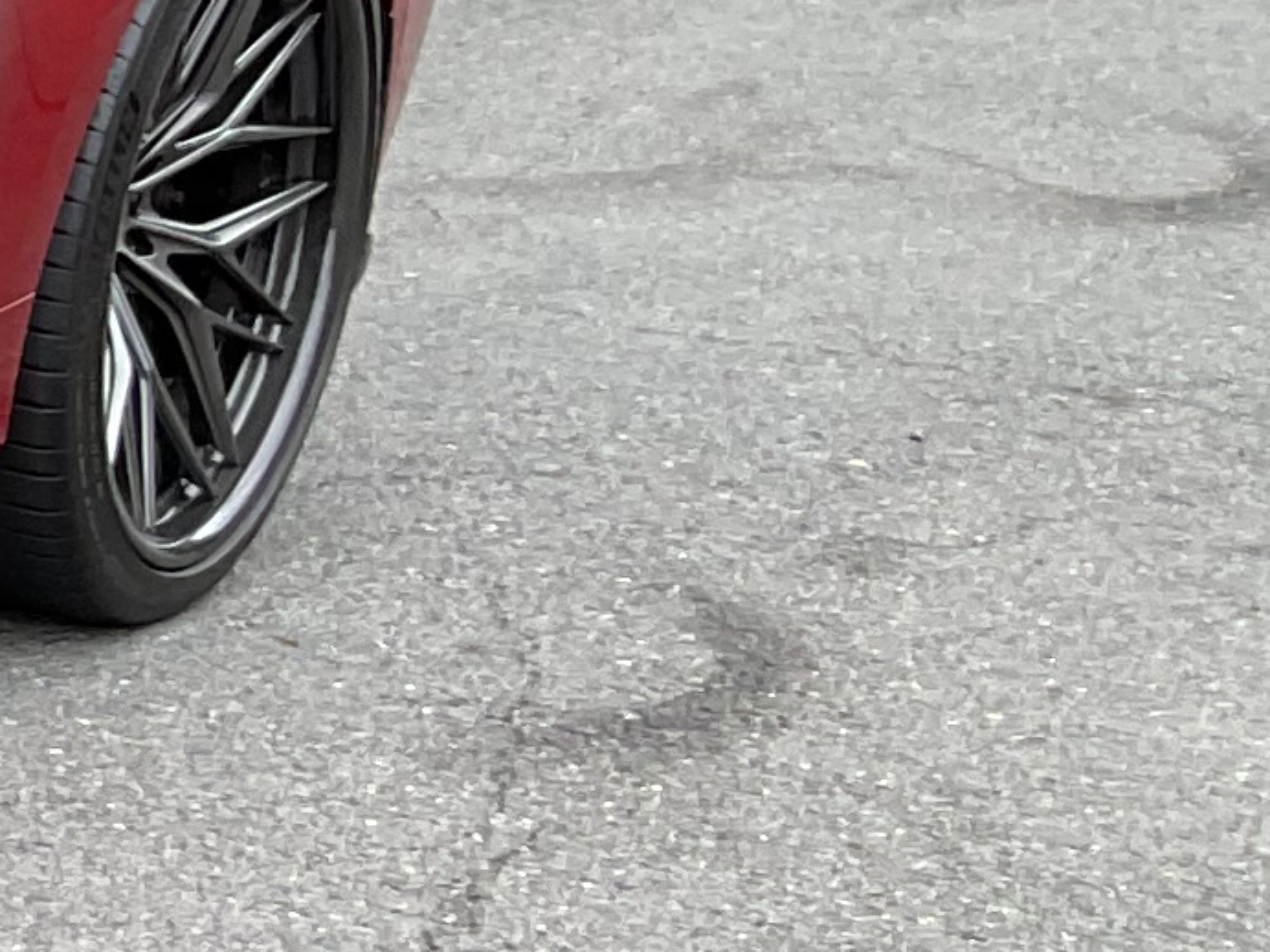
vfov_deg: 8.8
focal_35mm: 169
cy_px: 459
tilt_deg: -17.9
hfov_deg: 9.5
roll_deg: -3.4
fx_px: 6200
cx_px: -2395
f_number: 1.8
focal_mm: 3
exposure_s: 1/170
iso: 16
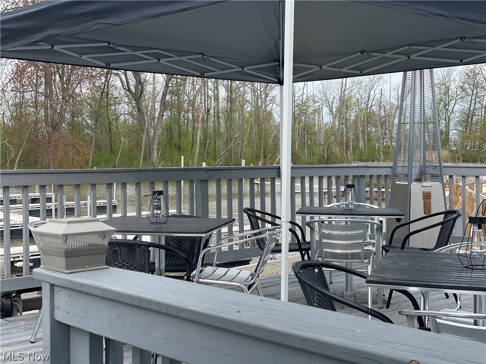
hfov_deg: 36.8
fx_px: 730
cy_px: 182
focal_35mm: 52
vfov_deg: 28.0
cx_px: 243
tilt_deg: -1.8
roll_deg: +0.3
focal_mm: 6
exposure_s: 1/631
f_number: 2
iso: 32
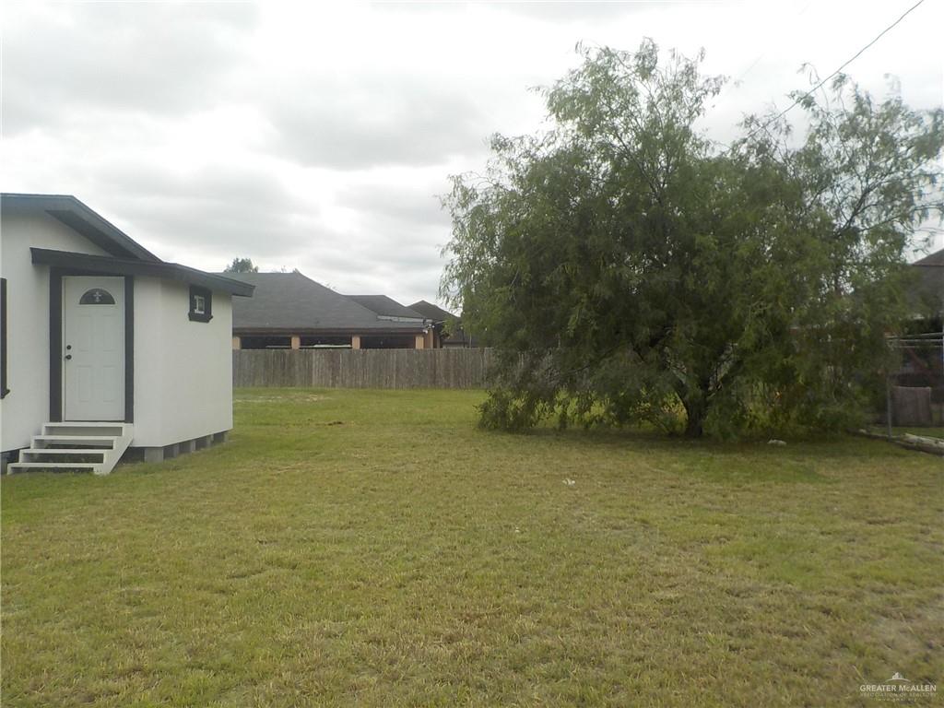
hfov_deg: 60.0
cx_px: 472
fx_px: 818
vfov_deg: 46.8
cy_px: 354
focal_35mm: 30
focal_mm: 4.1
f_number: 3.3
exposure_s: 1/1000
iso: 125
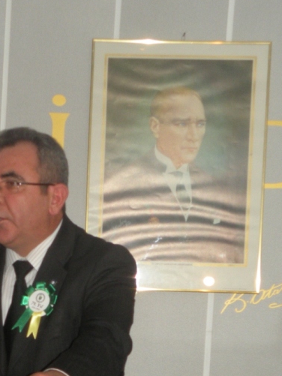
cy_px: 349
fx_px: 1487
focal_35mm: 137
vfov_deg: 14.2
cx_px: 47
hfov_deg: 10.8
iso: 14592
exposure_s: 1/60
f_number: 3.5
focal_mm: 11.9
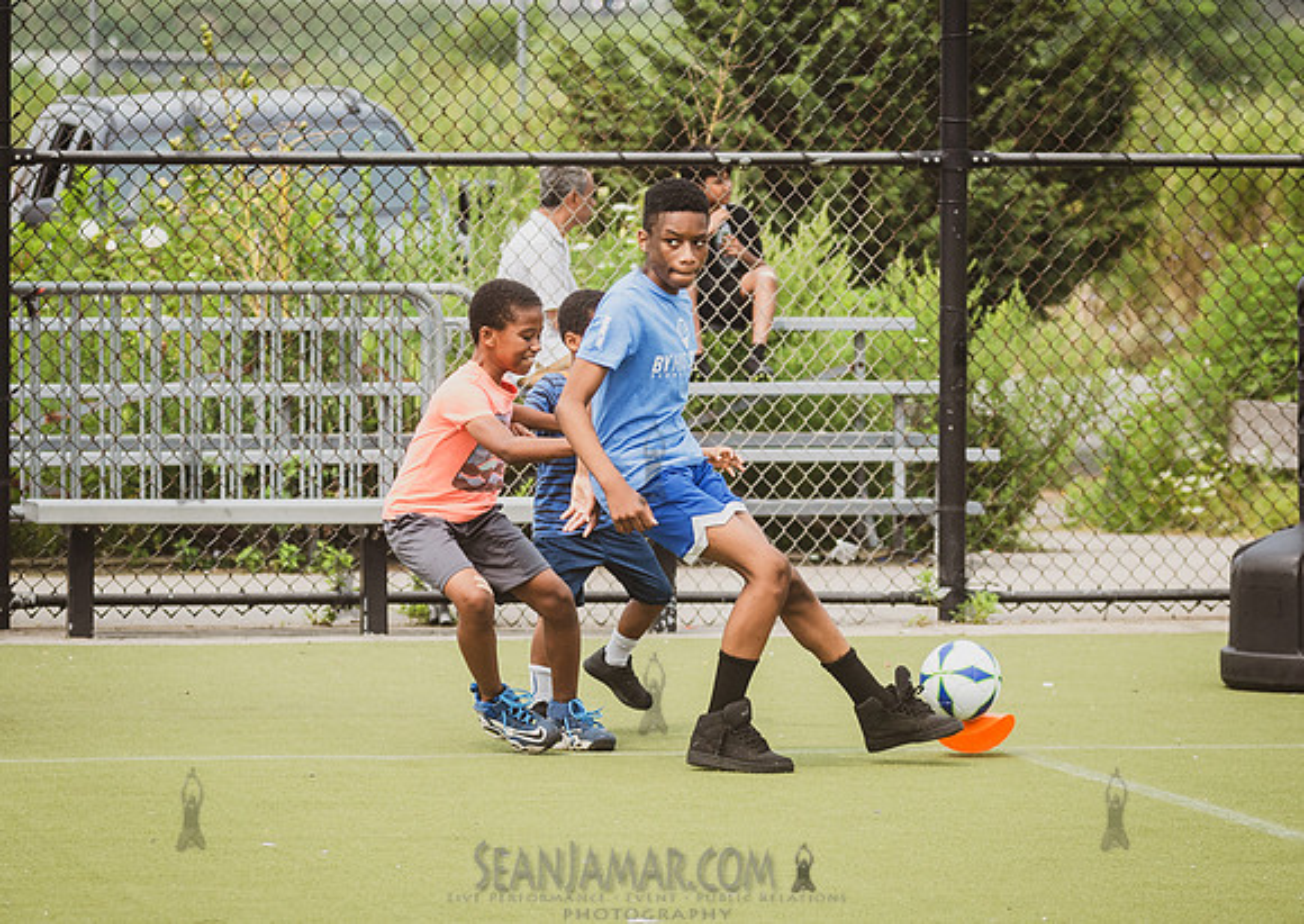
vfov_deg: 6.3
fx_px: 8337
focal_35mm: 226
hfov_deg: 8.9
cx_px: 646
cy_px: 486
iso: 250
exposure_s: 1/1600
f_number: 4
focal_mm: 125
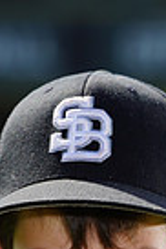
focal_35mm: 1112
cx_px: 90
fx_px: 7710
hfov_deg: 1.2
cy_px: 498
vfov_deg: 1.9
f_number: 8
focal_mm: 262
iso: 100
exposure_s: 1/250
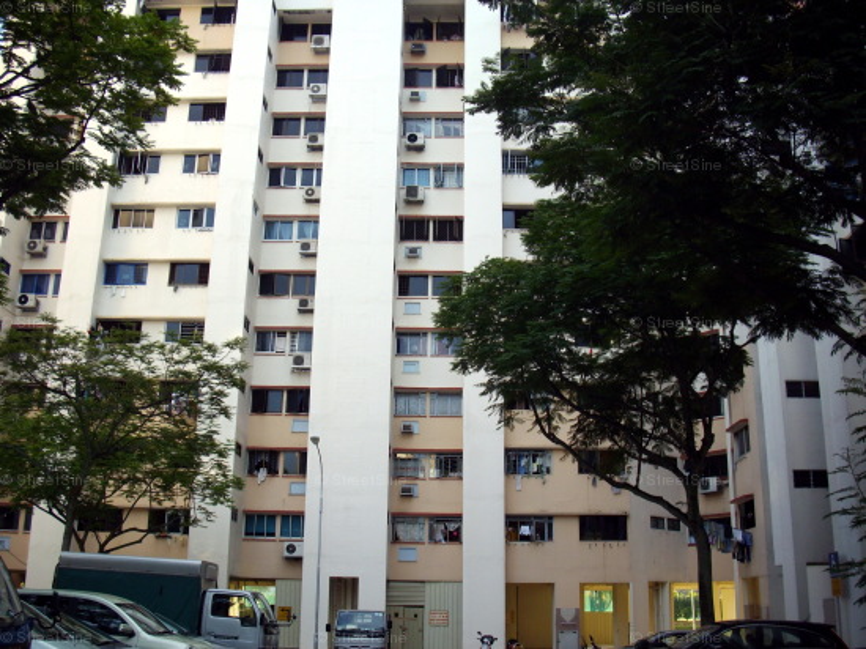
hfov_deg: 50.2
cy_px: 324
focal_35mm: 37
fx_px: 925
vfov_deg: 38.6
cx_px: 433
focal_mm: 6.2
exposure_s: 1/160
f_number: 2.8
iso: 80
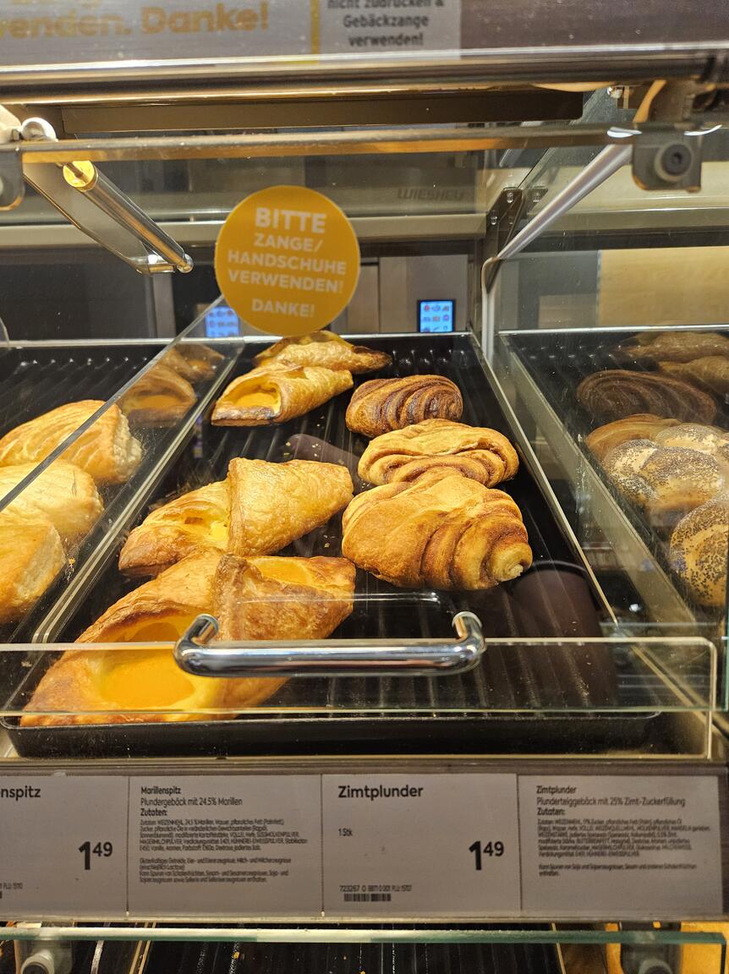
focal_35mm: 23
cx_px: 364
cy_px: 487
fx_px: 647
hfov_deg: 58.8
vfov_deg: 74.0
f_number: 1.8
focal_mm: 5.4
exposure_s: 1/359
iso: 400
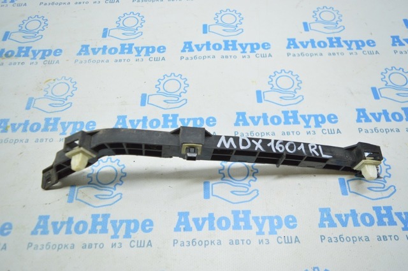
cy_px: 136
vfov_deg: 47.8
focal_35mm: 27
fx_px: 306
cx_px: 204
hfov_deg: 67.4
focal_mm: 18
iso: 400
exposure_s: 1/60
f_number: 3.5
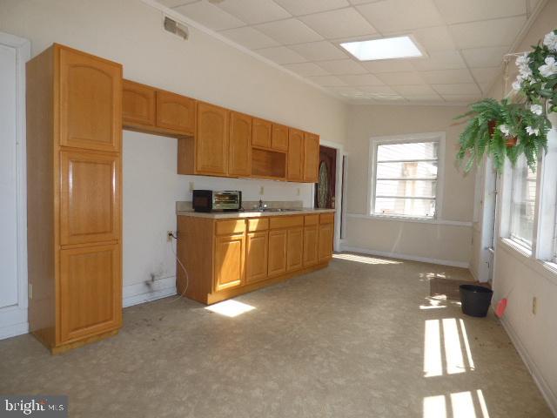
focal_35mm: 20
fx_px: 322
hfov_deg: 81.7
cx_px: 278
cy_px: 209
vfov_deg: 66.0
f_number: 2.8
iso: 100
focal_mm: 3.58
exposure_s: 1/200
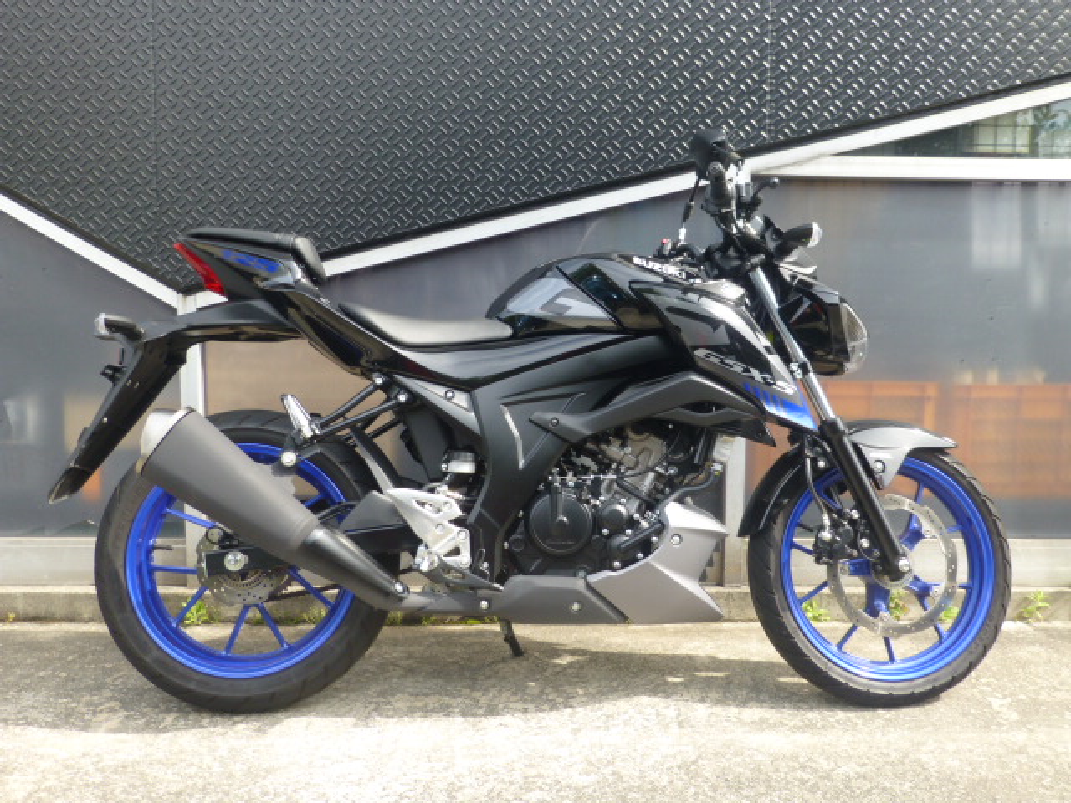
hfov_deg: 60.0
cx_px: 536
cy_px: 402
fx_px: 928
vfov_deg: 46.8
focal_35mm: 30
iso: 100
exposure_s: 1/160
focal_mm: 5.4
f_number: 3.6
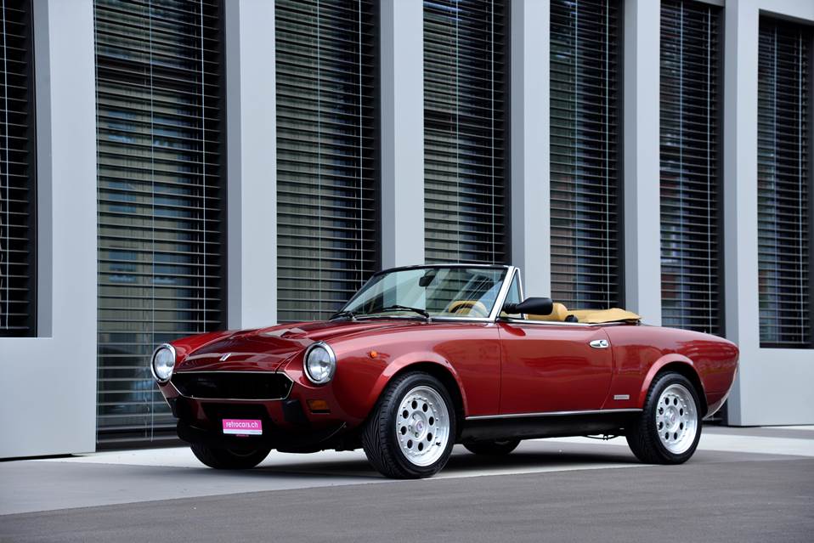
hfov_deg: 23.9
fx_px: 1922
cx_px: 407
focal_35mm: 85
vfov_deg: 16.1
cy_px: 272
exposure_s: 1/60
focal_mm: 85
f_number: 6.3
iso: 200
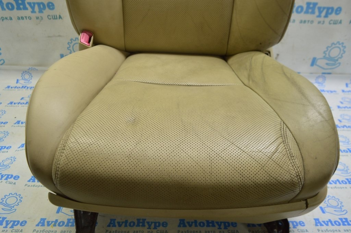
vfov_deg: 43.5
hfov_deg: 62.0
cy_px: 116
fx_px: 292
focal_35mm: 30
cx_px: 176
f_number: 5.6
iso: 400
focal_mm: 20
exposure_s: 1/20
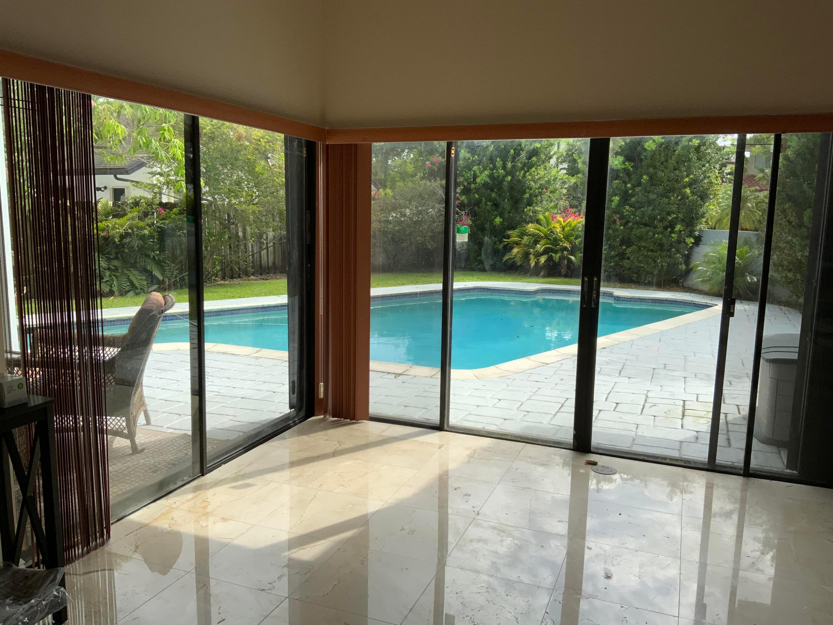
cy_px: 312
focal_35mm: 29
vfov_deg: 48.2
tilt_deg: -10.0
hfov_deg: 61.7
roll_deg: -2.7
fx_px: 698
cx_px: 416
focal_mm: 3
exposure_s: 1/829
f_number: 1.8
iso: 16
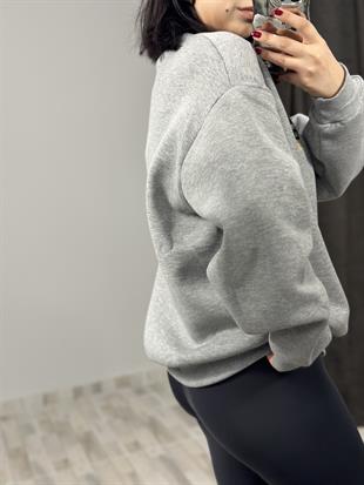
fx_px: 673
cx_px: 182
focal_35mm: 48
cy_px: 242
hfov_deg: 30.3
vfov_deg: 39.6
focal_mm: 6.86
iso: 100
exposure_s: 1/100
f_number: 1.78
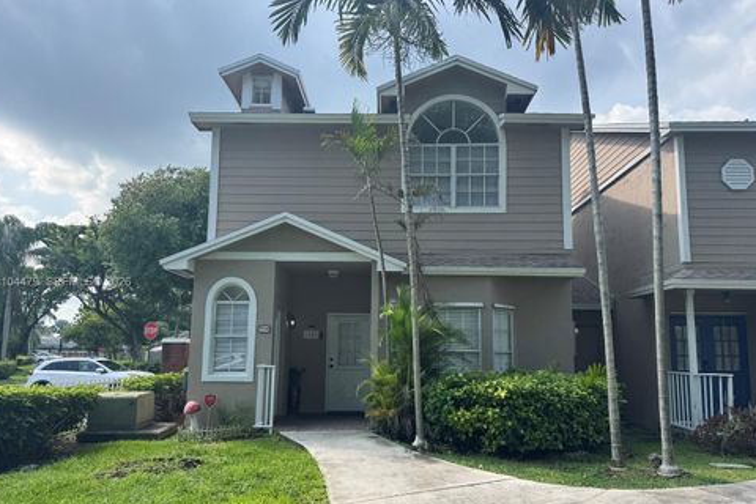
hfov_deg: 69.4
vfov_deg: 49.4
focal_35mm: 26
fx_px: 546
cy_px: 283
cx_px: 372
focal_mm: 6.76
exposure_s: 1/2174
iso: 80
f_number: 1.78
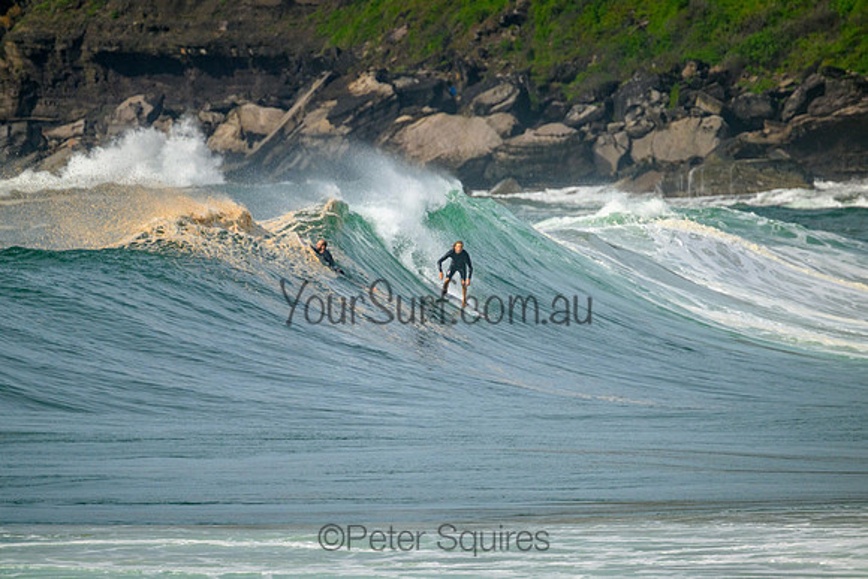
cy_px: 290
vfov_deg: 1.7
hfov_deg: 2.6
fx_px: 19292
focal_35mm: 800
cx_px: 434
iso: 800
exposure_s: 1/2500
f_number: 11
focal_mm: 800
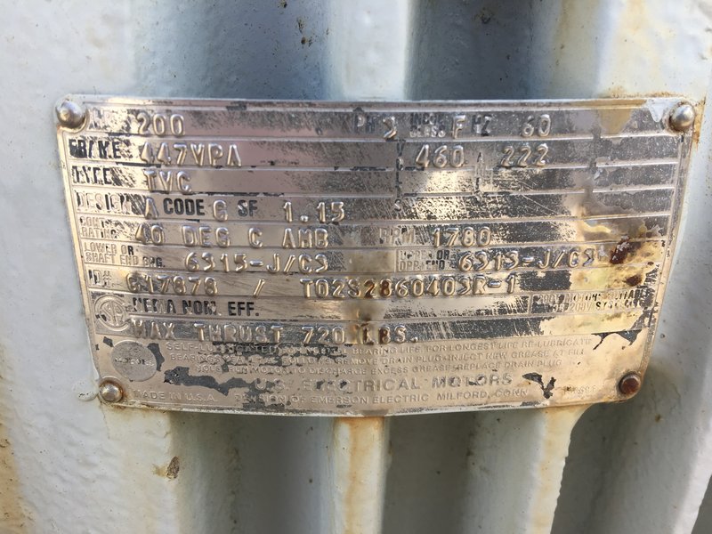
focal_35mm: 29
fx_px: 596
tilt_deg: -20.0
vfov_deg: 48.2
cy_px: 267
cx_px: 356
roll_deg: -3.0
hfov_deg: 61.7
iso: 32
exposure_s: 1/194
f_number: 2.2
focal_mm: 4.15
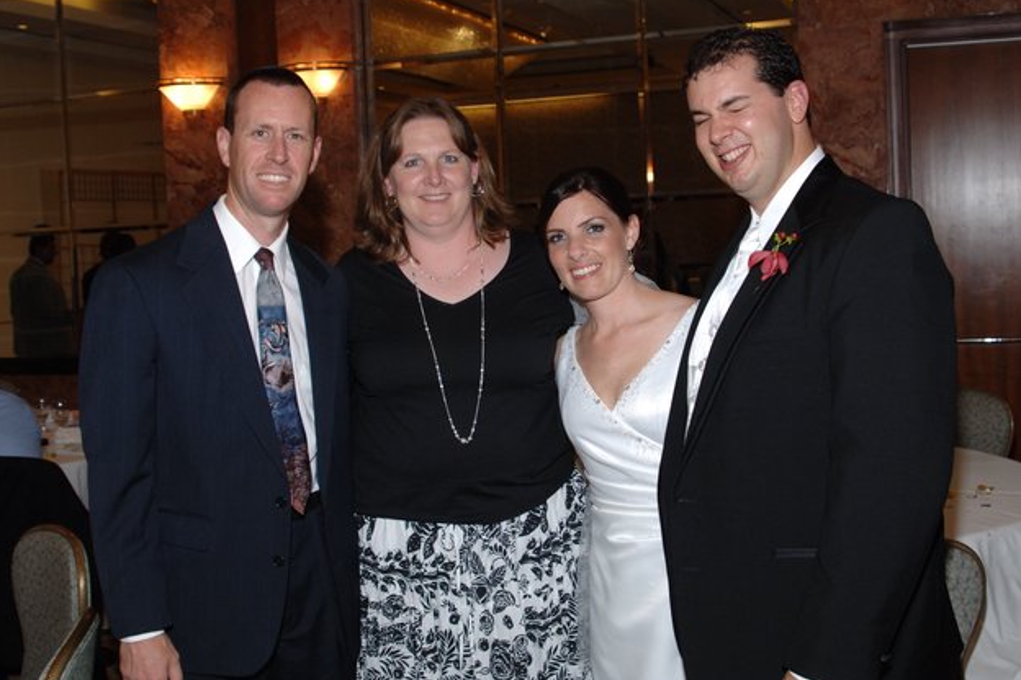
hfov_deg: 45.4
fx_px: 1219
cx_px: 517
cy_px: 339
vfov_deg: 31.2
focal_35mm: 43
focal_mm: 28
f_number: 5
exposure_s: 1/50
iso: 400
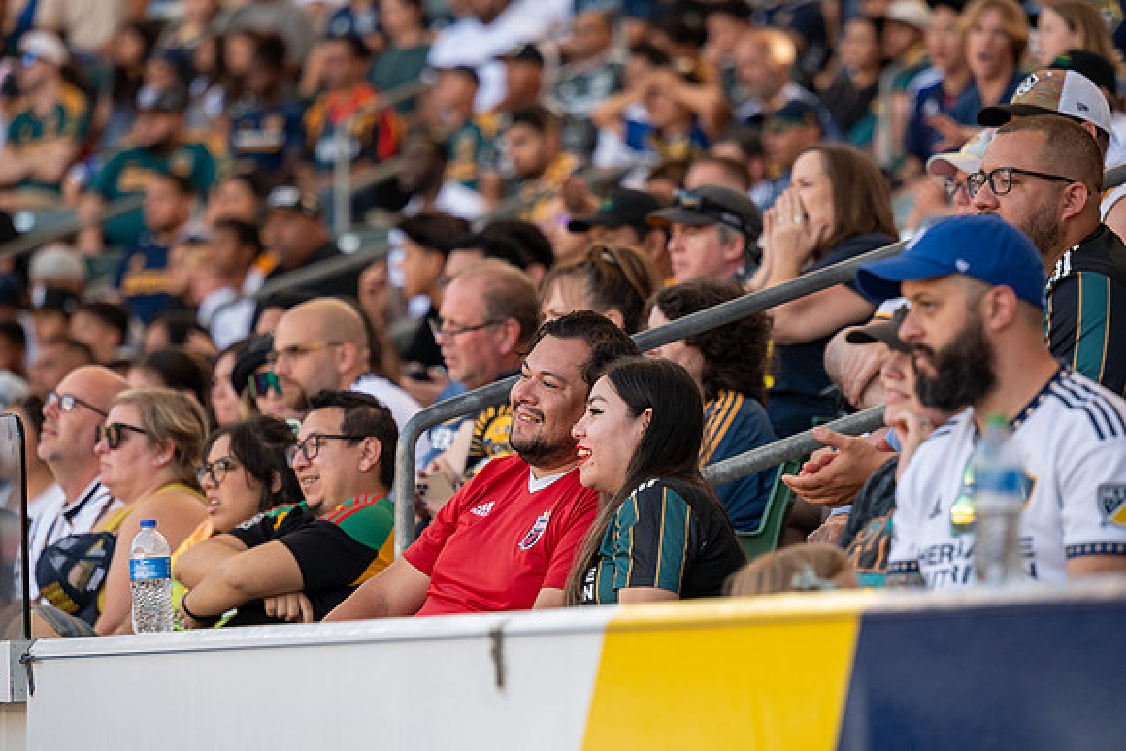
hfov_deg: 8.1
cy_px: 376
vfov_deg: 5.4
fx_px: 7977
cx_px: 563
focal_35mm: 255
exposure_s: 1/2000
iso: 1000
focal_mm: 170
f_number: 2.8
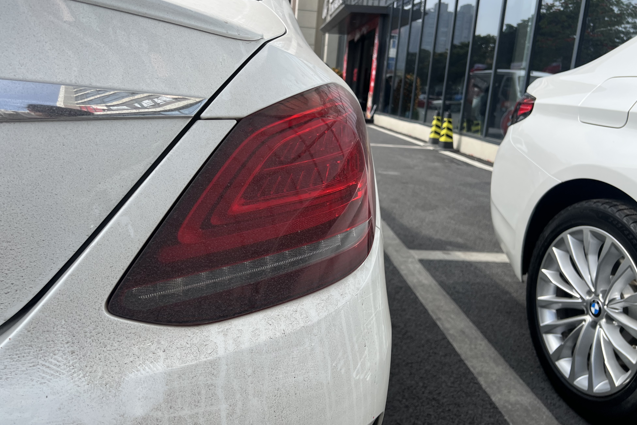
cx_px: 314
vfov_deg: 46.3
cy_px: 181
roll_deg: -6.2
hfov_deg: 65.5
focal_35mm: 28
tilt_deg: -7.8
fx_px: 495
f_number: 1.5
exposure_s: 1/3831
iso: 50
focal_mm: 5.7
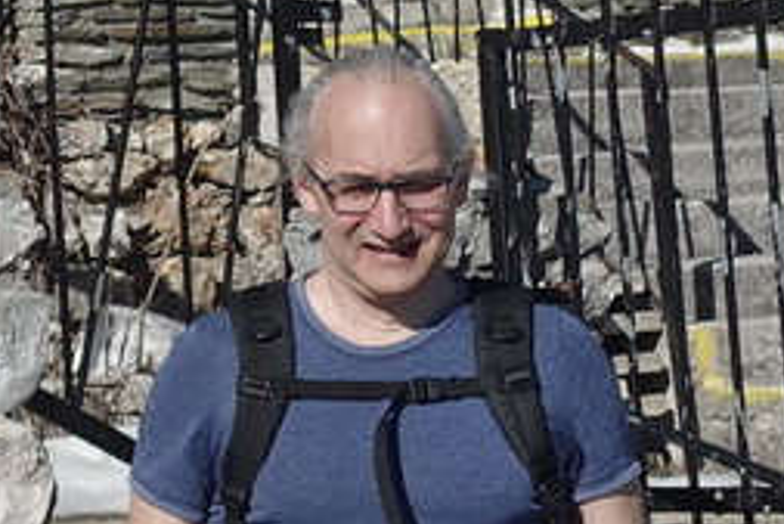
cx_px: -449
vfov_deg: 6.5
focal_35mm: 206
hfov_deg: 9.6
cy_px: -462
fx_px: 4489
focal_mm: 10.51
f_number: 3.2
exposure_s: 1/320
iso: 125
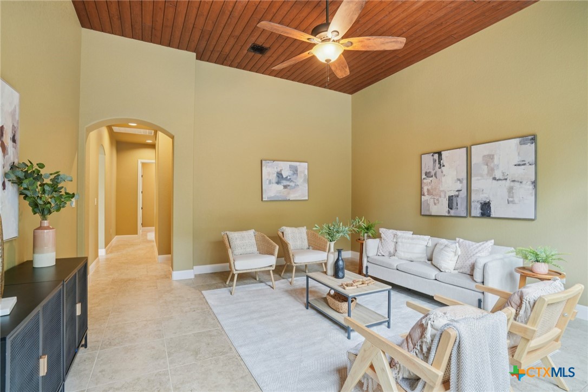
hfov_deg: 96.8
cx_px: 294
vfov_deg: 73.7
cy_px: 196
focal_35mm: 16
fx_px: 261
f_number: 8
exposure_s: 1/4
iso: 400
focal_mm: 16
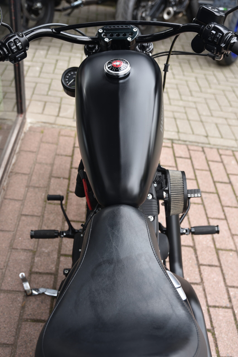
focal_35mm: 40
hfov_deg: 33.4
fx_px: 396
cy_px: 178
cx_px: 119
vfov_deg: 48.4
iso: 100
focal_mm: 40
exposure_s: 1/60
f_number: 4
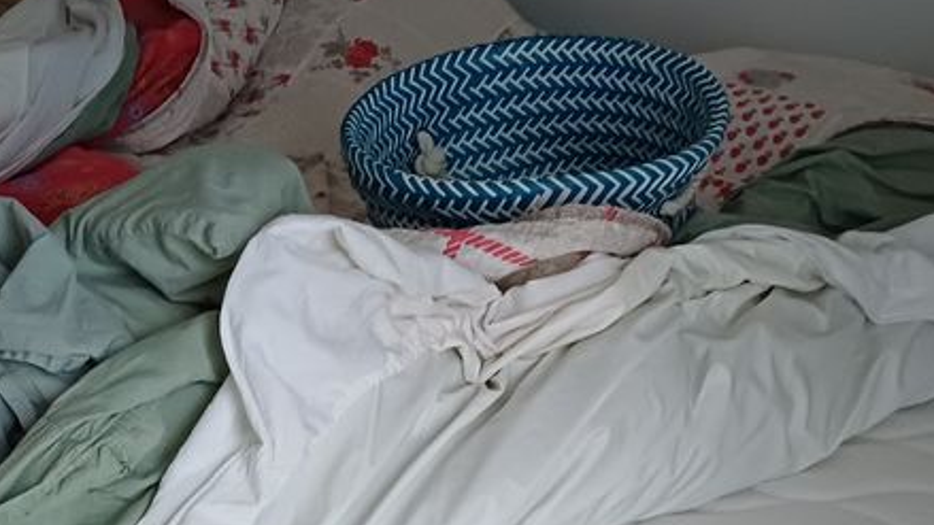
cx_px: 511
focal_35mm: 62
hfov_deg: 33.8
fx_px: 1536
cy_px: 731
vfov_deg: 17.8
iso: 640
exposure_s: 1/25
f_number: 1.8
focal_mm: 4.65
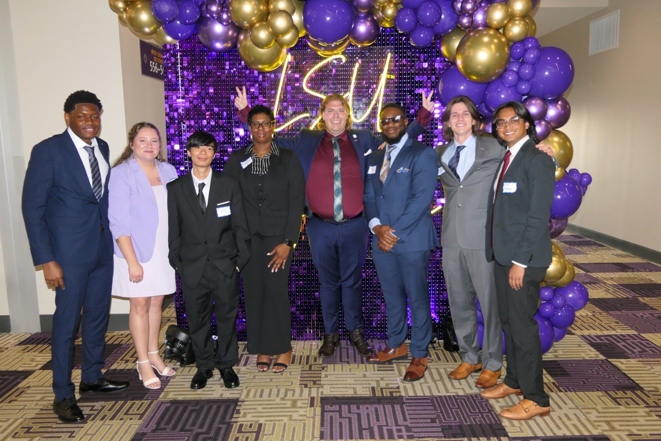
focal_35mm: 29
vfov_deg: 45.0
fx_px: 532
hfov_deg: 63.7
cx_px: 330
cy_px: 220
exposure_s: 1/60
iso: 800
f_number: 3.1
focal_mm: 10.7
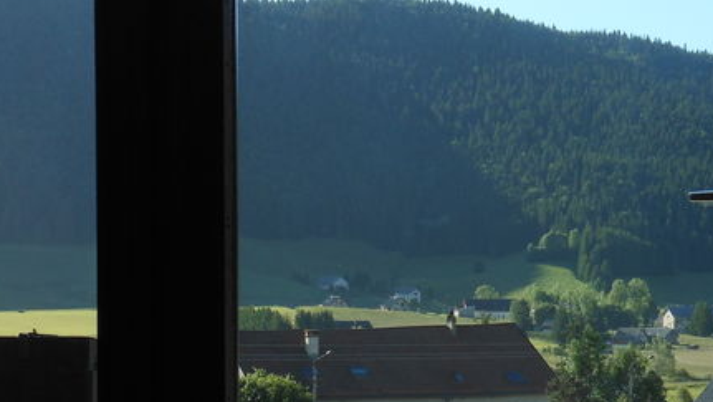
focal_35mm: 96
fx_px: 1816
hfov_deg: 22.1
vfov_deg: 12.6
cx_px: 475
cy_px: 316
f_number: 3.6
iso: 80
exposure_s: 1/320
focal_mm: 6.8
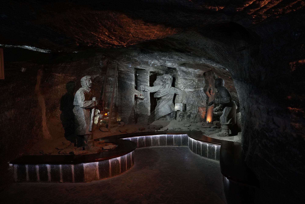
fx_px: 203
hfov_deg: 73.7
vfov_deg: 53.1
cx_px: 152
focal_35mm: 24
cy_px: 102
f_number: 3.5
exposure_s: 1/80
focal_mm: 24
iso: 6400
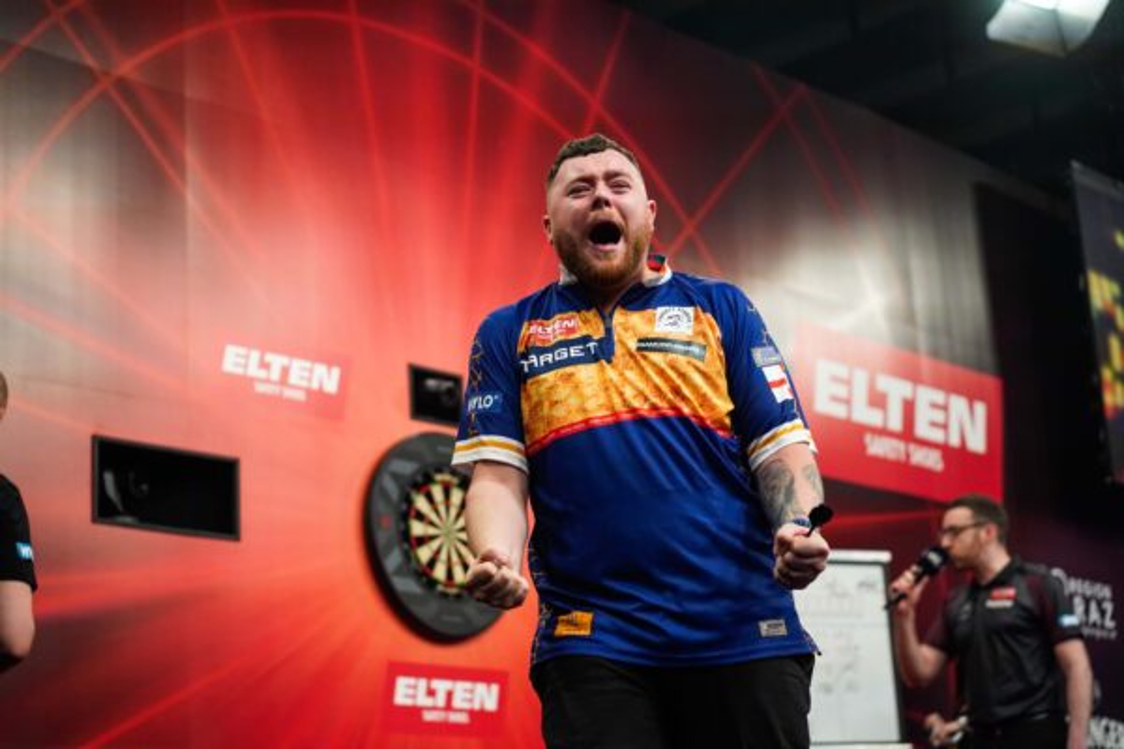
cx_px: 562
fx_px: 1998
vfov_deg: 21.2
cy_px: 374
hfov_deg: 31.4
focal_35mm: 64
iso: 4000
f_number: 2.8
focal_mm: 64
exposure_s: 1/1250
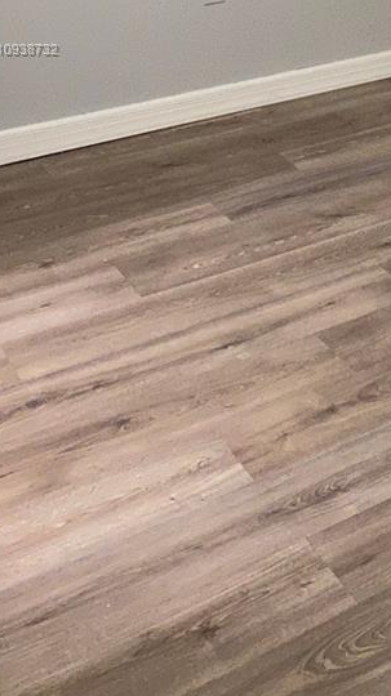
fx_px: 1163
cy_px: 50
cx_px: 524
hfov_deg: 17.7
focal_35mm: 63
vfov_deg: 31.5
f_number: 1.8
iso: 400
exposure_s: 1/40
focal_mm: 4.25
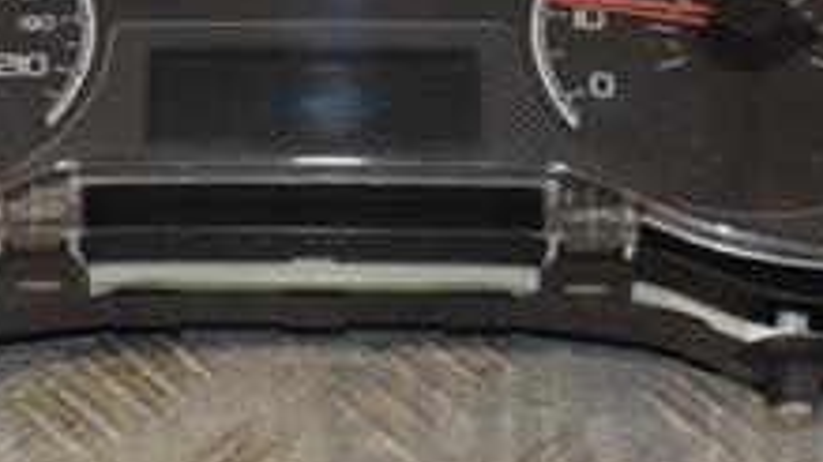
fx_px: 3752
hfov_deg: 12.5
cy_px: -79
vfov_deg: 7.0
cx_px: 256
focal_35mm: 172
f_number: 4.8
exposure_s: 1/200
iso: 800
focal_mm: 40
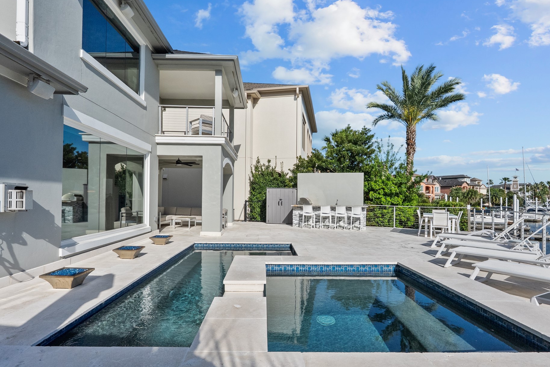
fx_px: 299
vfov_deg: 62.9
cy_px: 200
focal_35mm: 20
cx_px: 269
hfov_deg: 85.1
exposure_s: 1/2000
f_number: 11
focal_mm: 16.5
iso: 1000
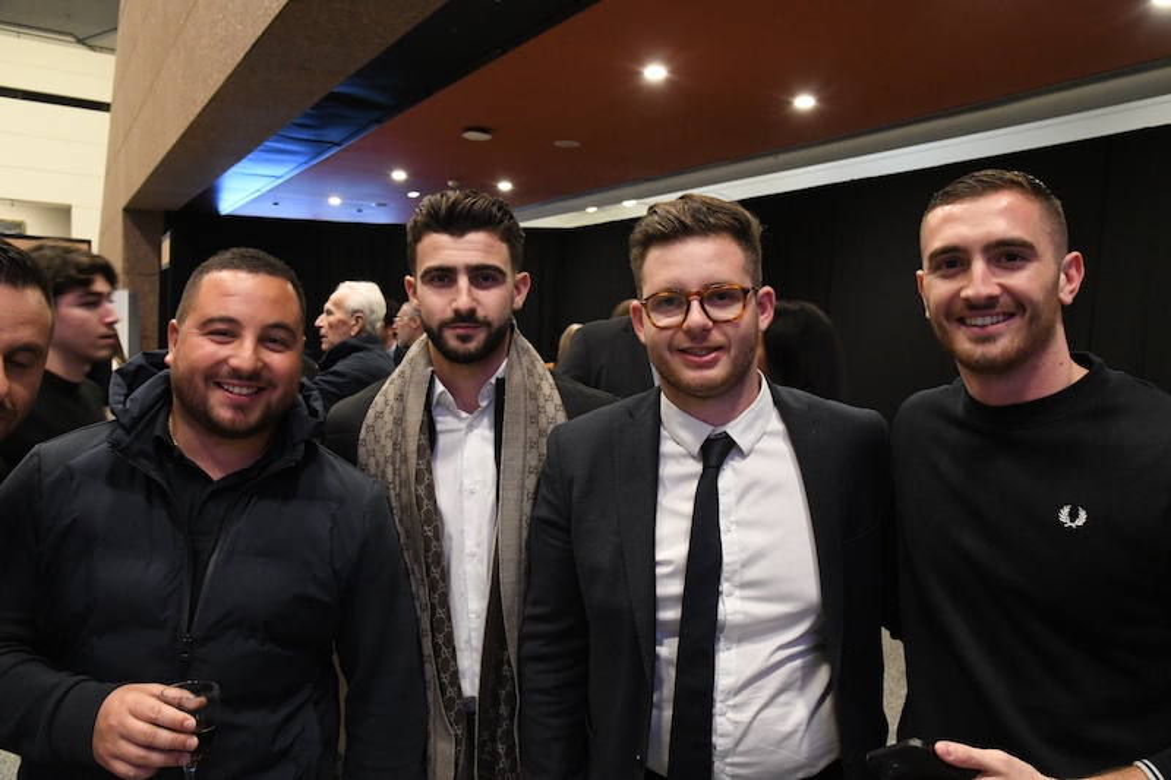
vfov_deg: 43.6
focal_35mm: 30
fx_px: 976
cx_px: 586
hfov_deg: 61.9
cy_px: 390
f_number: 9
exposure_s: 1/30
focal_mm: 30
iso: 9000
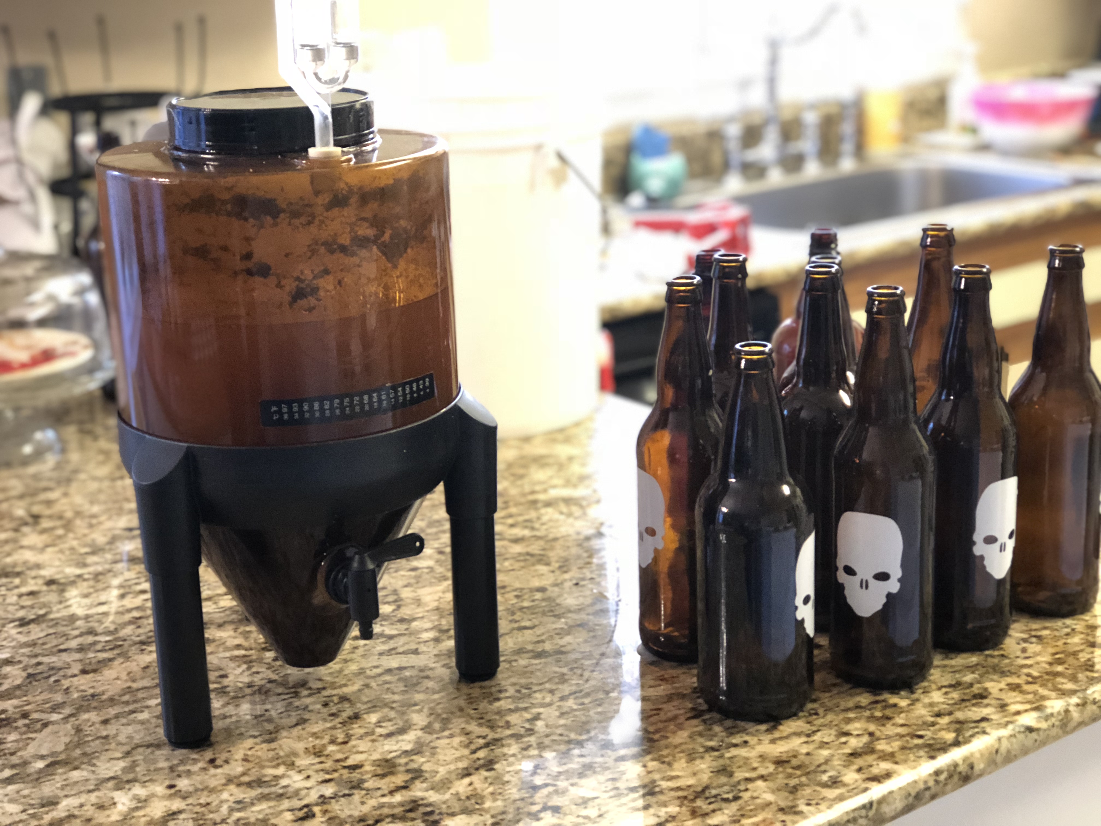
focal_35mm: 57
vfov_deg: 25.7
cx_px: 550
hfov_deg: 33.8
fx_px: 1813
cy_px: 413
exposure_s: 1/30
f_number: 2.8
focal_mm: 6.6
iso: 500
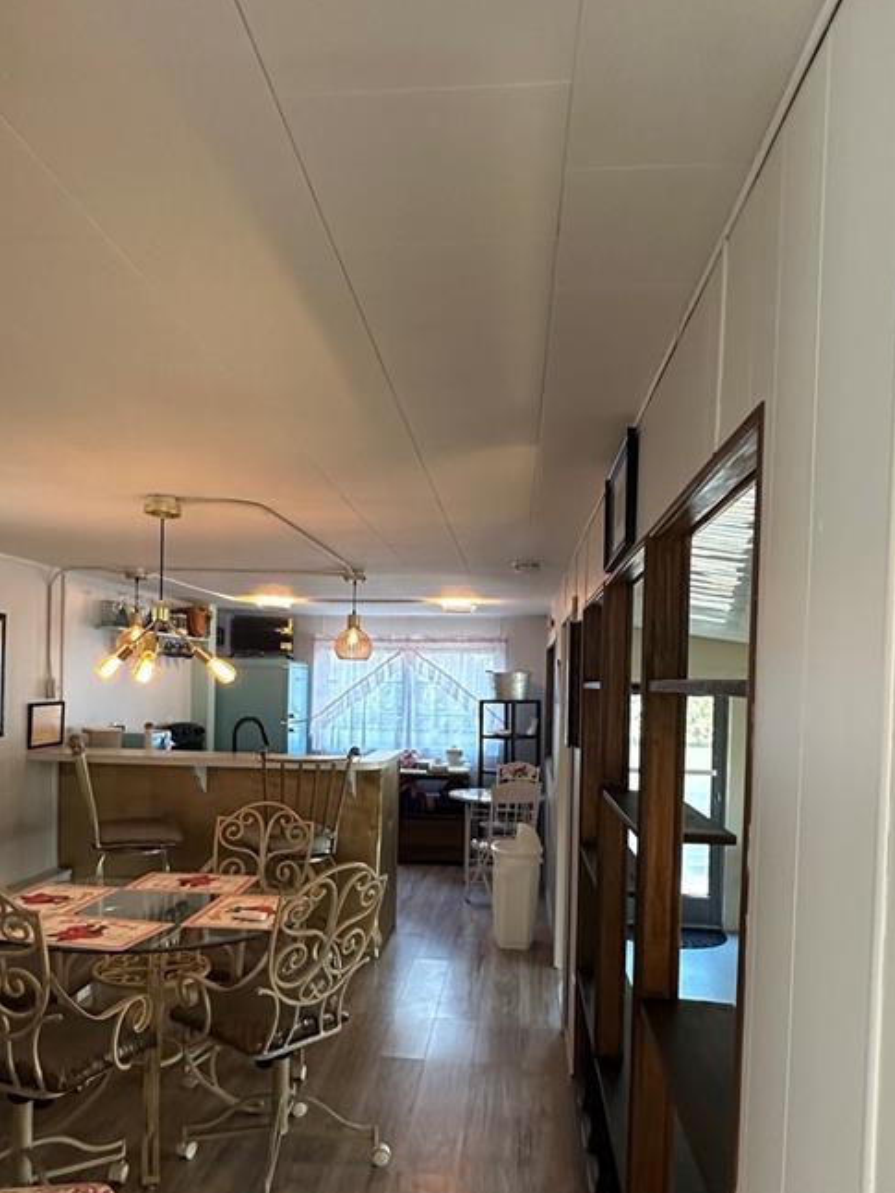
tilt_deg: -0.6
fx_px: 896
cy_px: 704
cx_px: 415
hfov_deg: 53.0
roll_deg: -0.7
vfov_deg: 66.8
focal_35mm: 26
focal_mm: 2.22
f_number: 2.2
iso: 400
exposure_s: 1/60
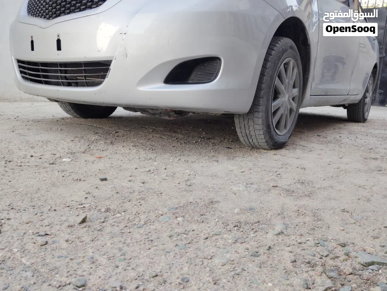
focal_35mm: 29
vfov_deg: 48.3
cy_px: 146
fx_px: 325
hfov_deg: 61.6
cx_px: 194
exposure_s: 1/188
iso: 50
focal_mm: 4.25
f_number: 1.8
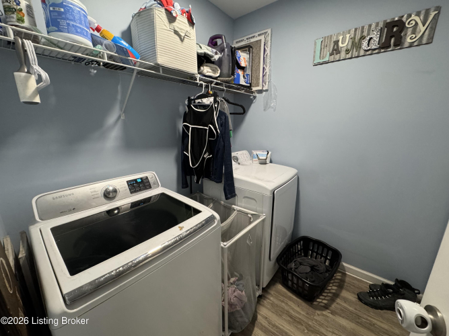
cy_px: 168
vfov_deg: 85.7
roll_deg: -0.3
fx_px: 182
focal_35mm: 14
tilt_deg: -15.1
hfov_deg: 102.1
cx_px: 224
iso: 320
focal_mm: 2.22
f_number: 2.2
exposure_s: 1/60
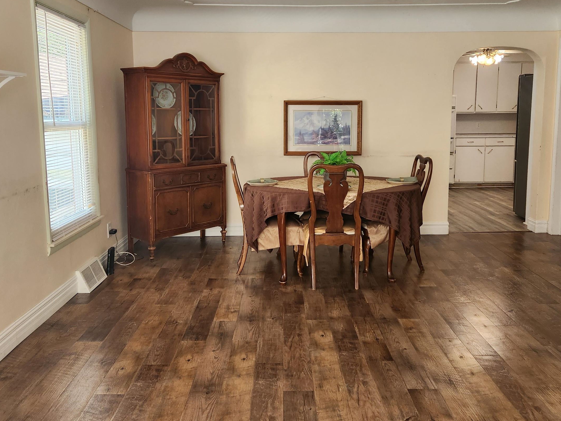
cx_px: 299
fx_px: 535
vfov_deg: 42.8
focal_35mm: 33
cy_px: 173
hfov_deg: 55.3
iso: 200
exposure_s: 1/180
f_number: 1.8
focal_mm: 5.4
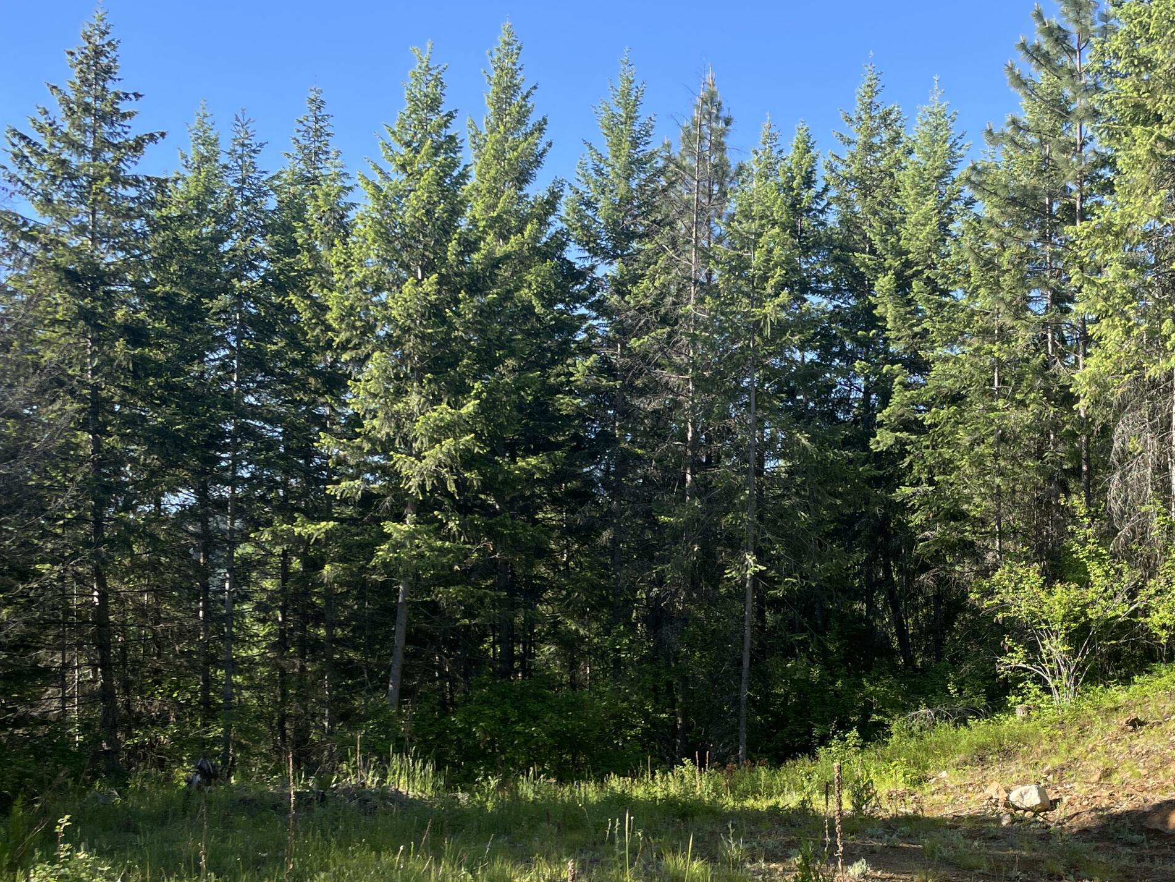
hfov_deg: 45.3
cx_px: 753
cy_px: 661
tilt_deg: +0.3
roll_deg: -0.9
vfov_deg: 34.4
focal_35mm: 41
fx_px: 1392
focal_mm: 4.2
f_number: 1.6
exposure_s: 1/940
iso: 32
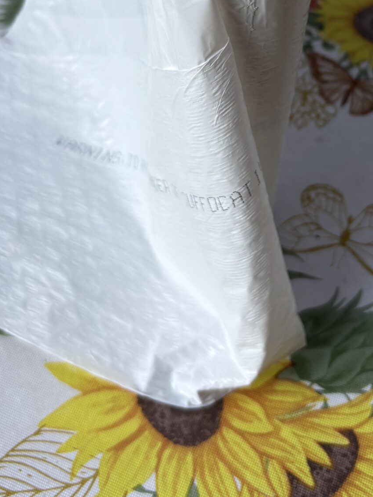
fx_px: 848
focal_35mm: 59
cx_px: 225
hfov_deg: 24.8
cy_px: 52
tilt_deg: -41.9
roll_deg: -3.4
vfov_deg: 31.2
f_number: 1.6
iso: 32
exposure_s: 1/121
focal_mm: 5.96
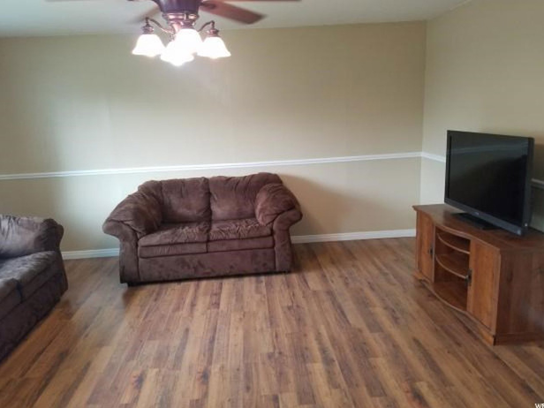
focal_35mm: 27
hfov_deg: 65.3
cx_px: 281
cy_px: 198
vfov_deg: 51.3
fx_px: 424
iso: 160
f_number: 1.7
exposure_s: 1/60
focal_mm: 4.2
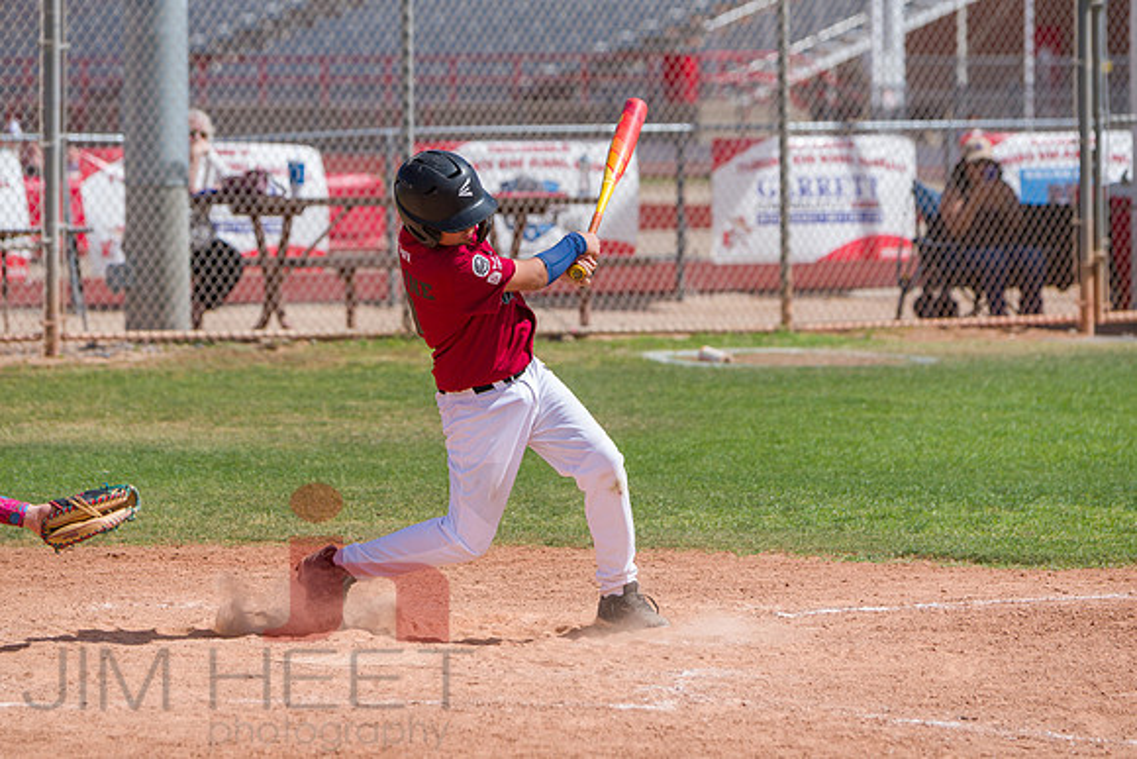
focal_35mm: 241
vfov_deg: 5.7
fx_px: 7604
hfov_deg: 8.6
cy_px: 381
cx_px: 570
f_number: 8
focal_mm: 240
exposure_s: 1/2000
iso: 500
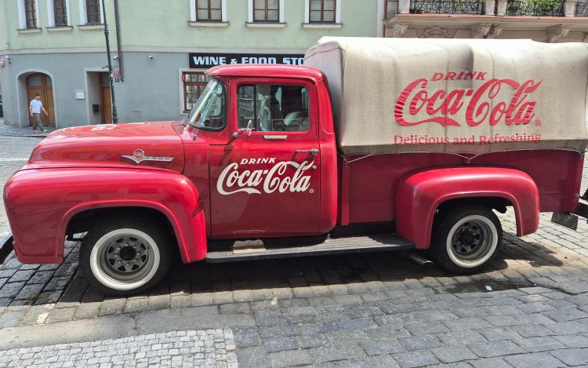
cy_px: 168
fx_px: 417
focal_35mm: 26
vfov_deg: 47.6
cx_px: 303
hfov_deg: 70.4
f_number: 1.8
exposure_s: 1/276
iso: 25
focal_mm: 5.4
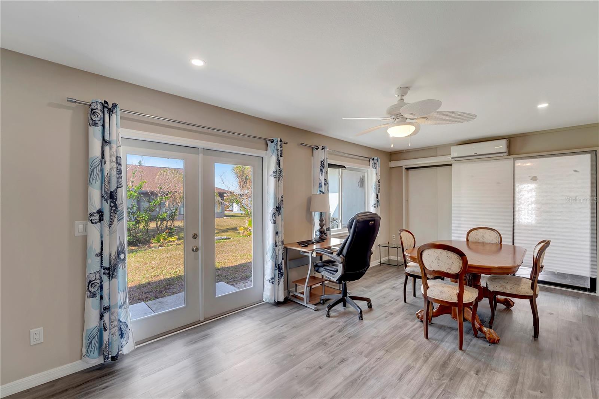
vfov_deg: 81.2
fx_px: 233
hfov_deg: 104.3
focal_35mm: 14
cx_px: 300
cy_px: 200
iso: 250
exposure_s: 1/20
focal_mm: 14
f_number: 9
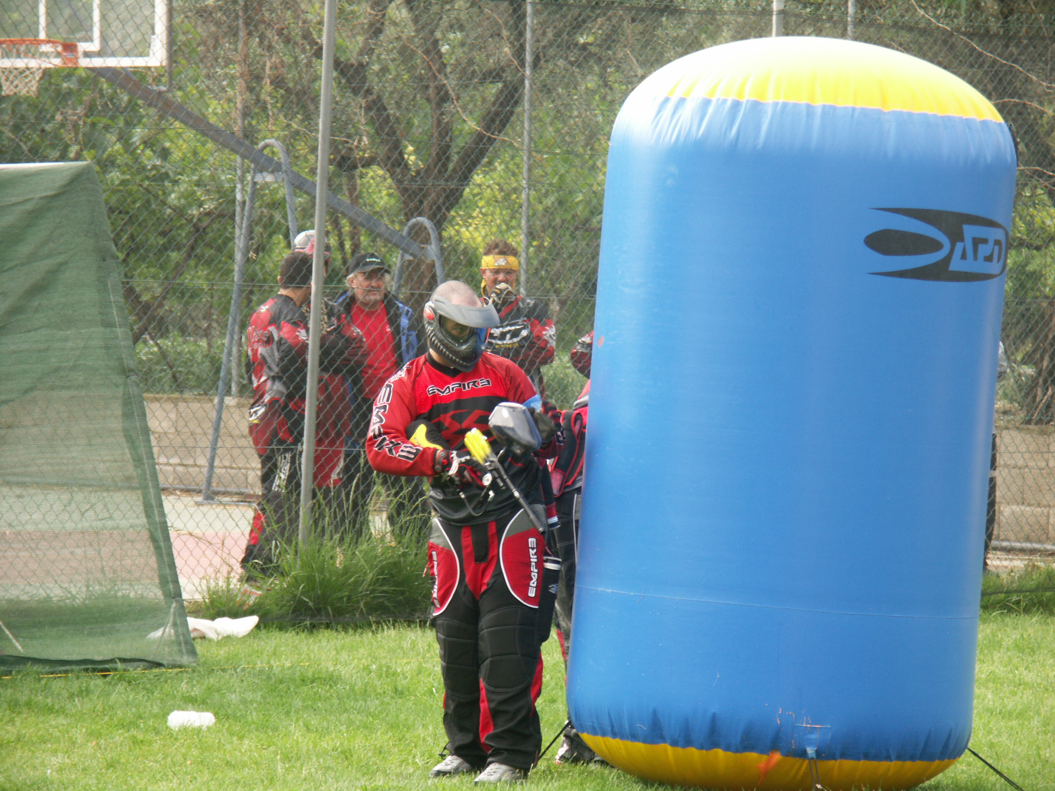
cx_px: 528
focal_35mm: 200
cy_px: 396
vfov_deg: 7.4
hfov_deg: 9.9
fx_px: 6095
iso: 100
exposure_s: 1/200
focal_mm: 50.8
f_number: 3.5
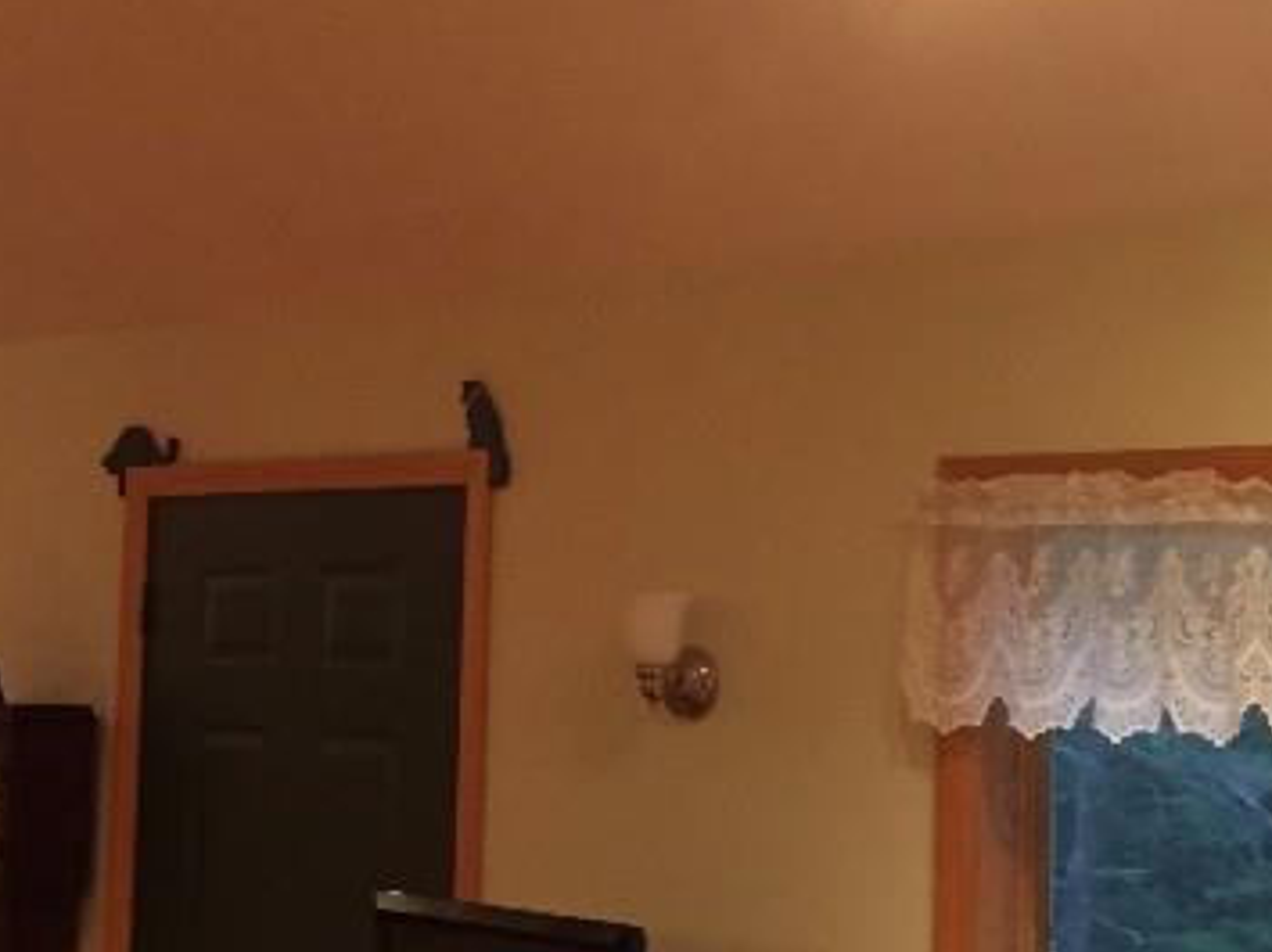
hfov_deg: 23.0
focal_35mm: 84
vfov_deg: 17.5
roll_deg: -2.9
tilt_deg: +5.7
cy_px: 381
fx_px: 3085
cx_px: 262
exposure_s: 1/24
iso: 250
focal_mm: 4.15
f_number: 2.2
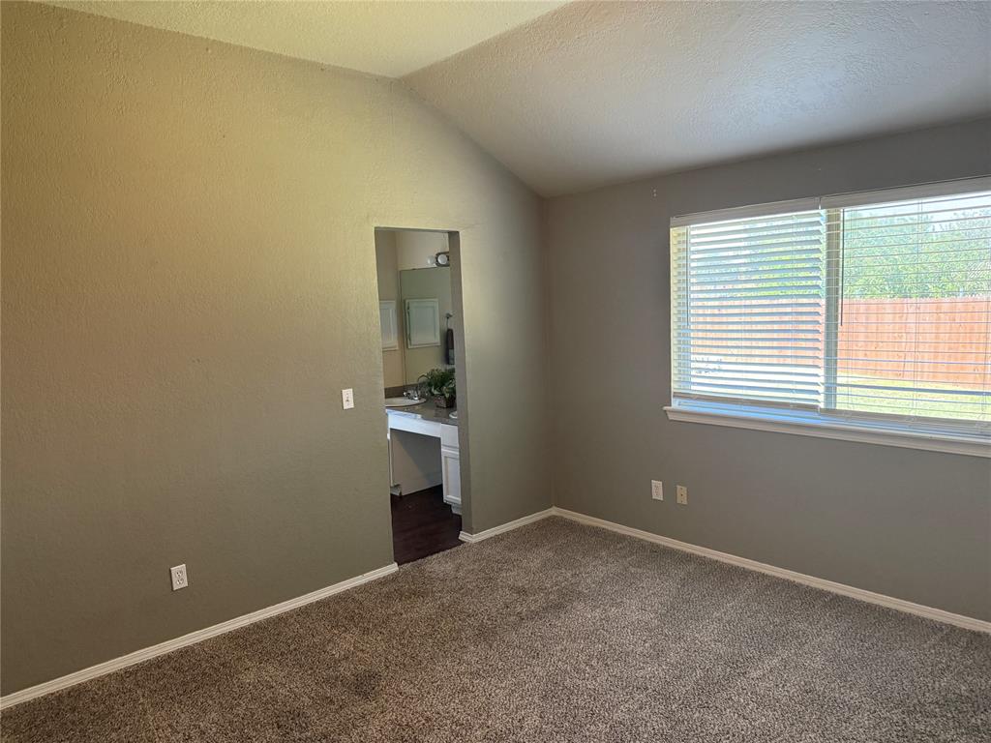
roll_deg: +1.7
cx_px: 496
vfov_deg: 56.8
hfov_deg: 71.6
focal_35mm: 24
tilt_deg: -5.9
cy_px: 372
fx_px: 687
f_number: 1.78
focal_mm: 6.76
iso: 200
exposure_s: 1/60
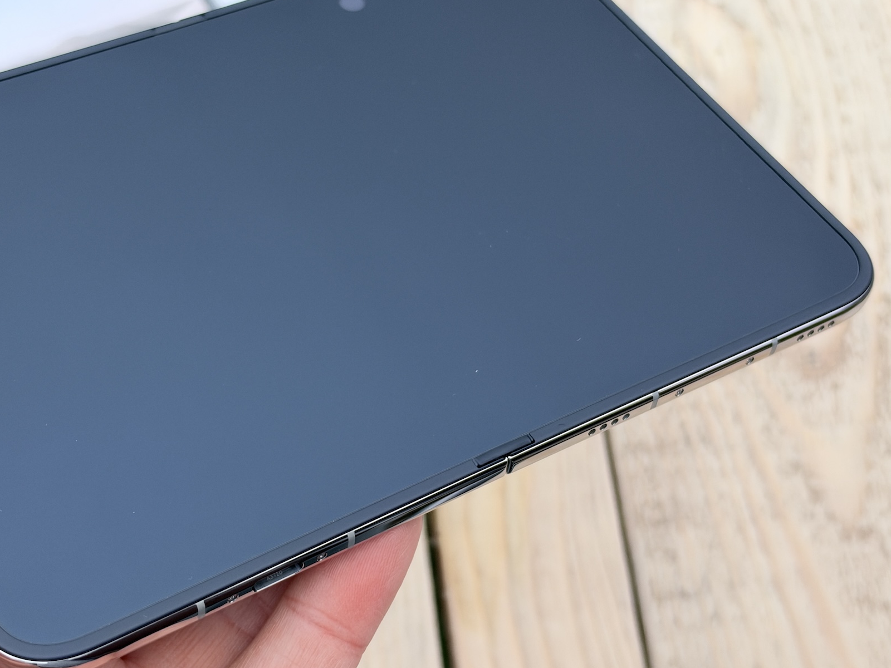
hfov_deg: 33.7
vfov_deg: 25.7
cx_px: 366
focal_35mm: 57
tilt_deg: -66.4
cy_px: 321
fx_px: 1467
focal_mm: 6.93
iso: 250
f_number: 1.8
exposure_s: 1/60
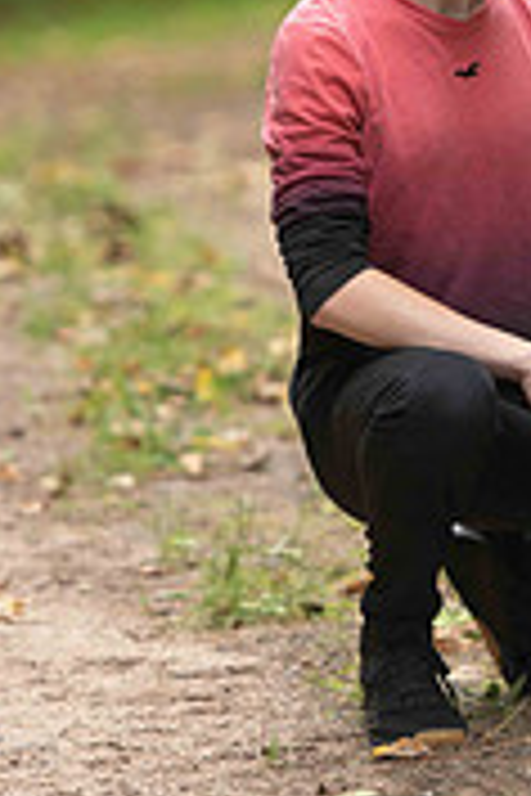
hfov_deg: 3.5
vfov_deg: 5.2
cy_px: 45
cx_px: 454
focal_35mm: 395
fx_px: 8739
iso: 500
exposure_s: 1/320
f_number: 2.8
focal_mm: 155
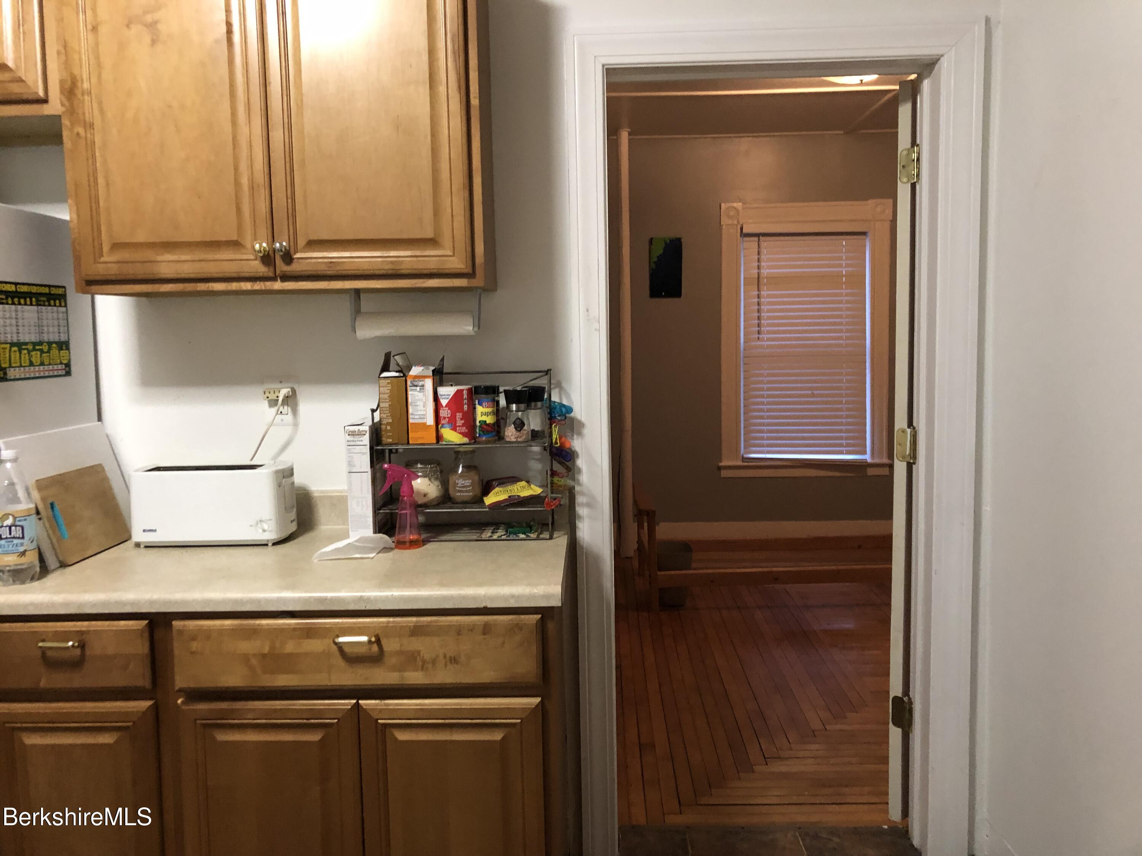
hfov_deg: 63.4
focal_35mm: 28
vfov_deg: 49.7
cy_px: 428
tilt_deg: -6.1
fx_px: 924
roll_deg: +2.7
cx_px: 571
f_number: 1.8
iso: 100
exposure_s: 1/11
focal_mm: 4
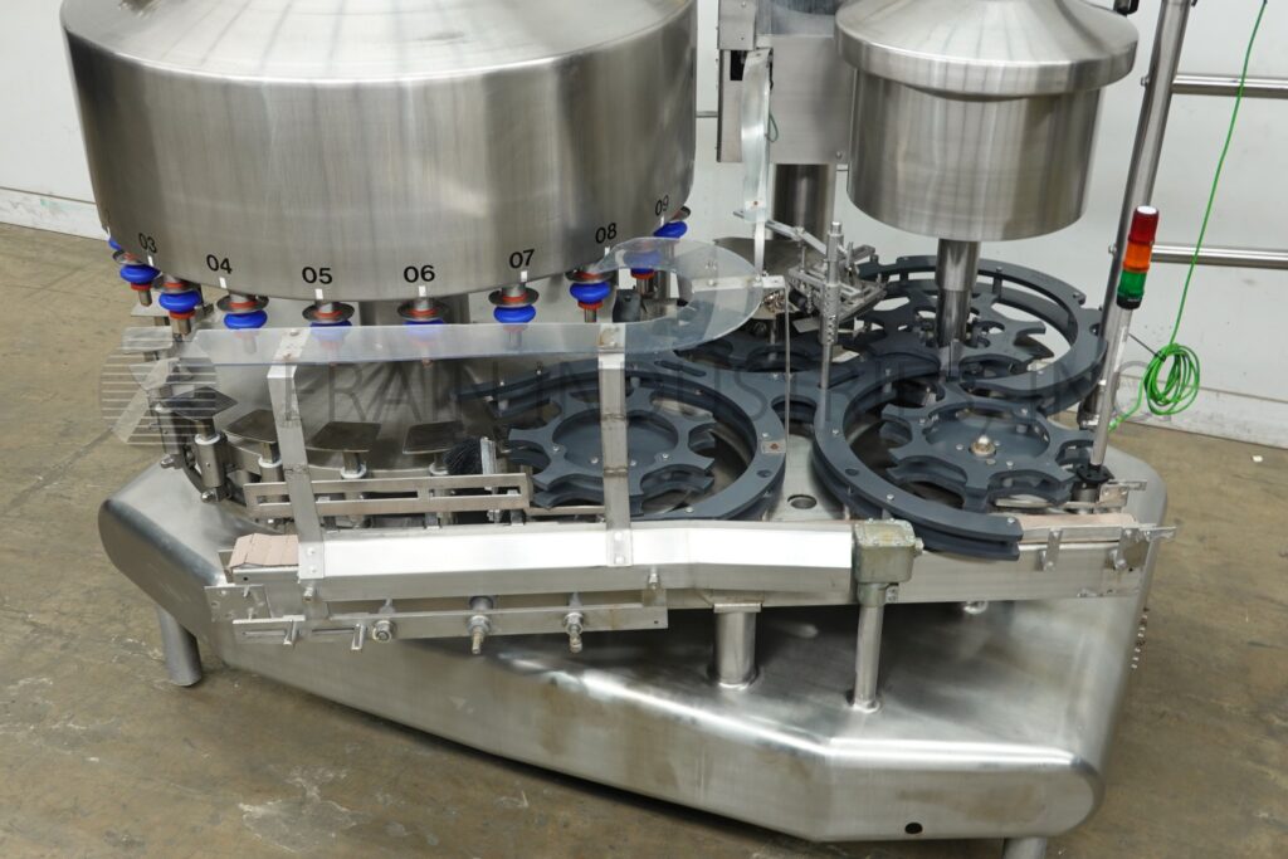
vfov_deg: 33.4
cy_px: 430
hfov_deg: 48.5
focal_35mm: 40
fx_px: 1431
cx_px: 644
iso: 200
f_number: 4
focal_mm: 14.99
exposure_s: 1/40
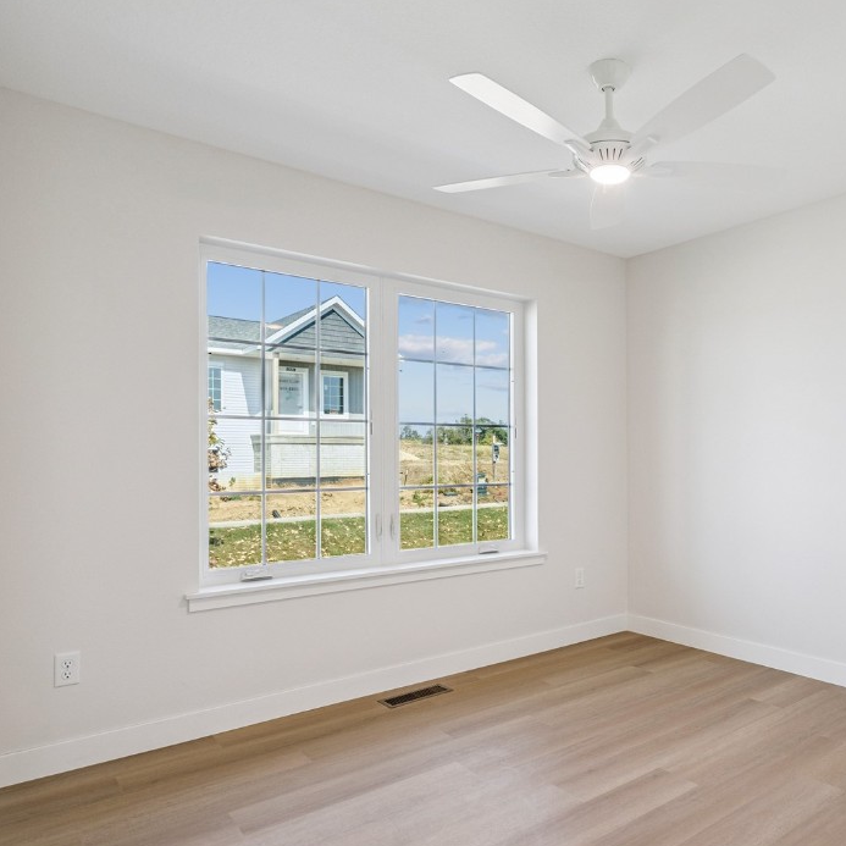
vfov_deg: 65.0
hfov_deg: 63.1
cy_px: 453
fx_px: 664
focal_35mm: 24
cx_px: 577
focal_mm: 17
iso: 400
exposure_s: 1/125
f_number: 8
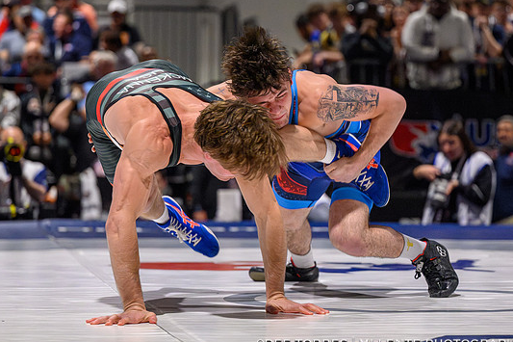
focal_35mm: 168
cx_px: 302
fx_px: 2393
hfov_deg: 12.2
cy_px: 139
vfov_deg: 8.2
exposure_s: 1/800
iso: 9000
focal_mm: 100
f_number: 2.8
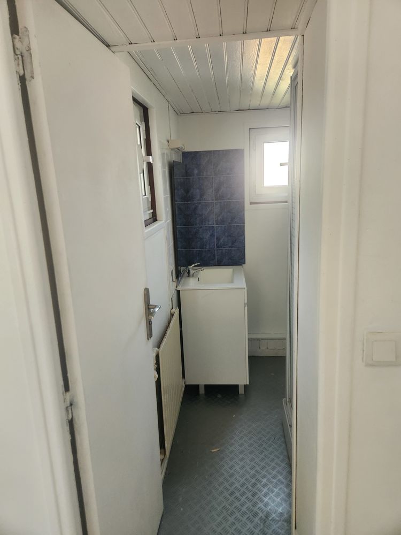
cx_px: 200
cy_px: 268
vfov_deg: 73.9
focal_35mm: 23
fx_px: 355
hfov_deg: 58.9
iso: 200
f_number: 1.8
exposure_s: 1/180
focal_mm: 5.4
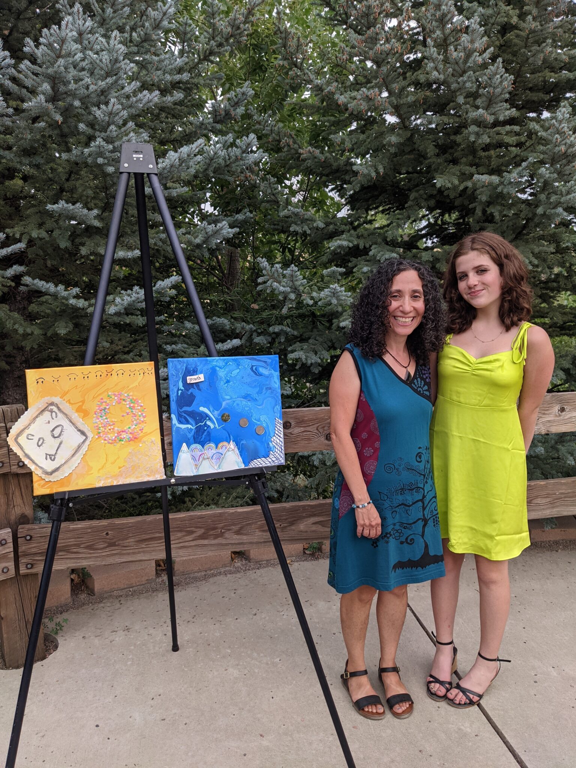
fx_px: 599
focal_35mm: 27
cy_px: 384
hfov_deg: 51.4
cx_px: 288
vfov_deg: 65.3
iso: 47
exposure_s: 1/373
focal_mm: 4.38
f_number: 1.73
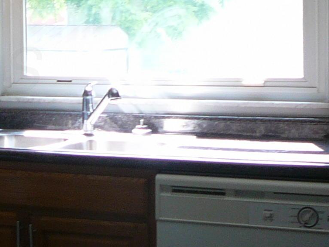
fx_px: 1112
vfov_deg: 12.6
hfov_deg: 16.1
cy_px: 68
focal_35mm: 117
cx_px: -69
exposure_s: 1/40
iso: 80
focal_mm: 5.2
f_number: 2.8
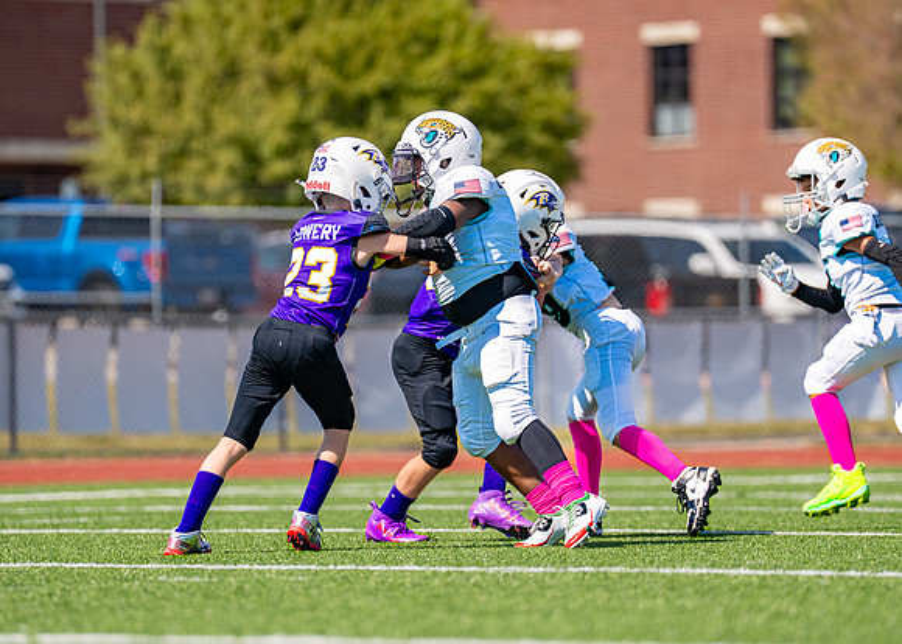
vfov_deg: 4.8
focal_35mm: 299
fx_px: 7648
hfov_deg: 6.7
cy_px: 312
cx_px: 466
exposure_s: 1/2000
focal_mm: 200
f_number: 2.8
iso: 100
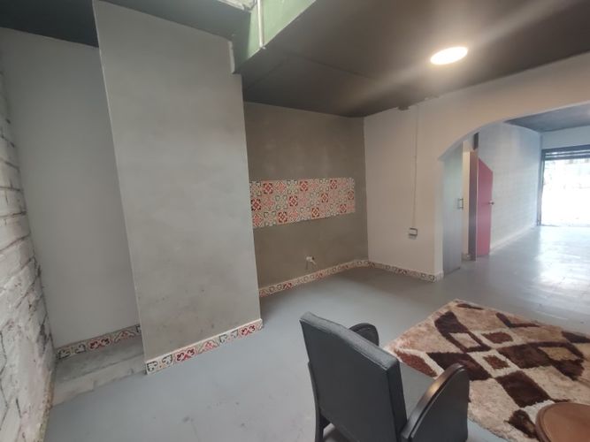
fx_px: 222
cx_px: 295
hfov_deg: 106.2
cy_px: 221
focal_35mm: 13
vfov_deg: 89.9
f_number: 2.2
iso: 178
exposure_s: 1/60
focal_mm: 1.66
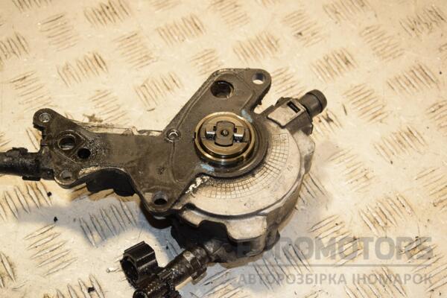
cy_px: 149
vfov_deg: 18.9
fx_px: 894
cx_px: 224
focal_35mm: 72
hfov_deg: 28.1
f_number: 7.1
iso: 800
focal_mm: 48
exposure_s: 1/200
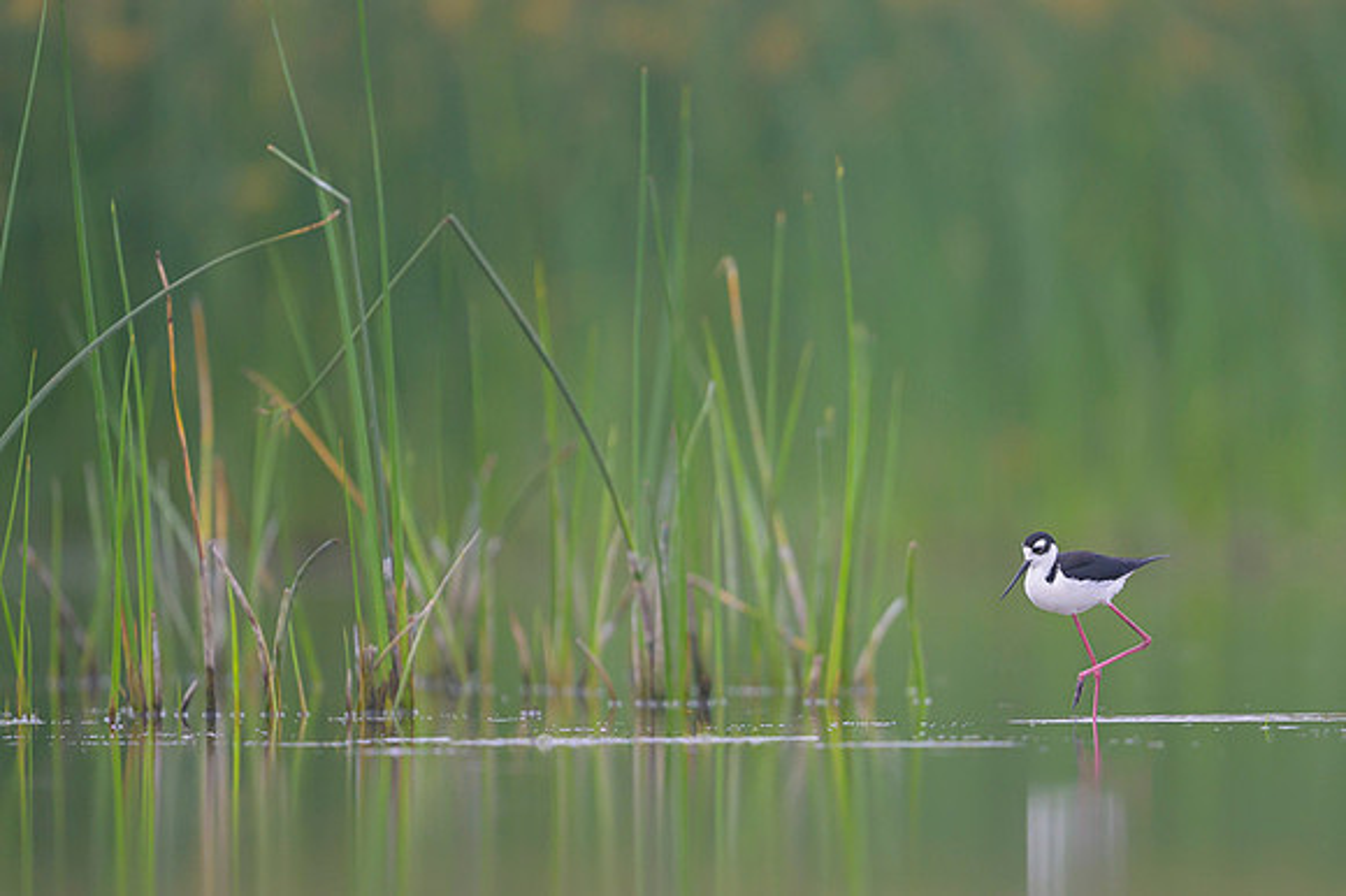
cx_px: 968
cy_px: 621
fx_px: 30100
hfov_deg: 2.6
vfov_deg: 1.7
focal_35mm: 806
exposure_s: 1/1600
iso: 800
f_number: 4
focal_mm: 560
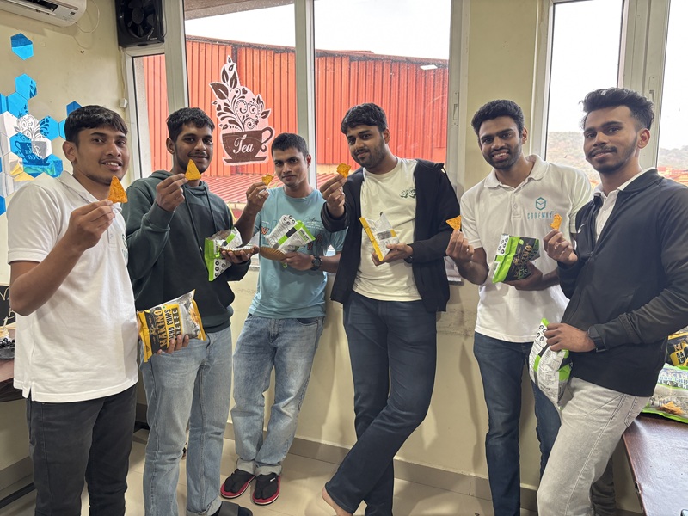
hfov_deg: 67.3
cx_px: 344
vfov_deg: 53.1
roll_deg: +0.5
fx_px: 517
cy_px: 258
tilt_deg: -9.3
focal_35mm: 26
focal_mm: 5.96
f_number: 1.6
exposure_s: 1/50
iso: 160
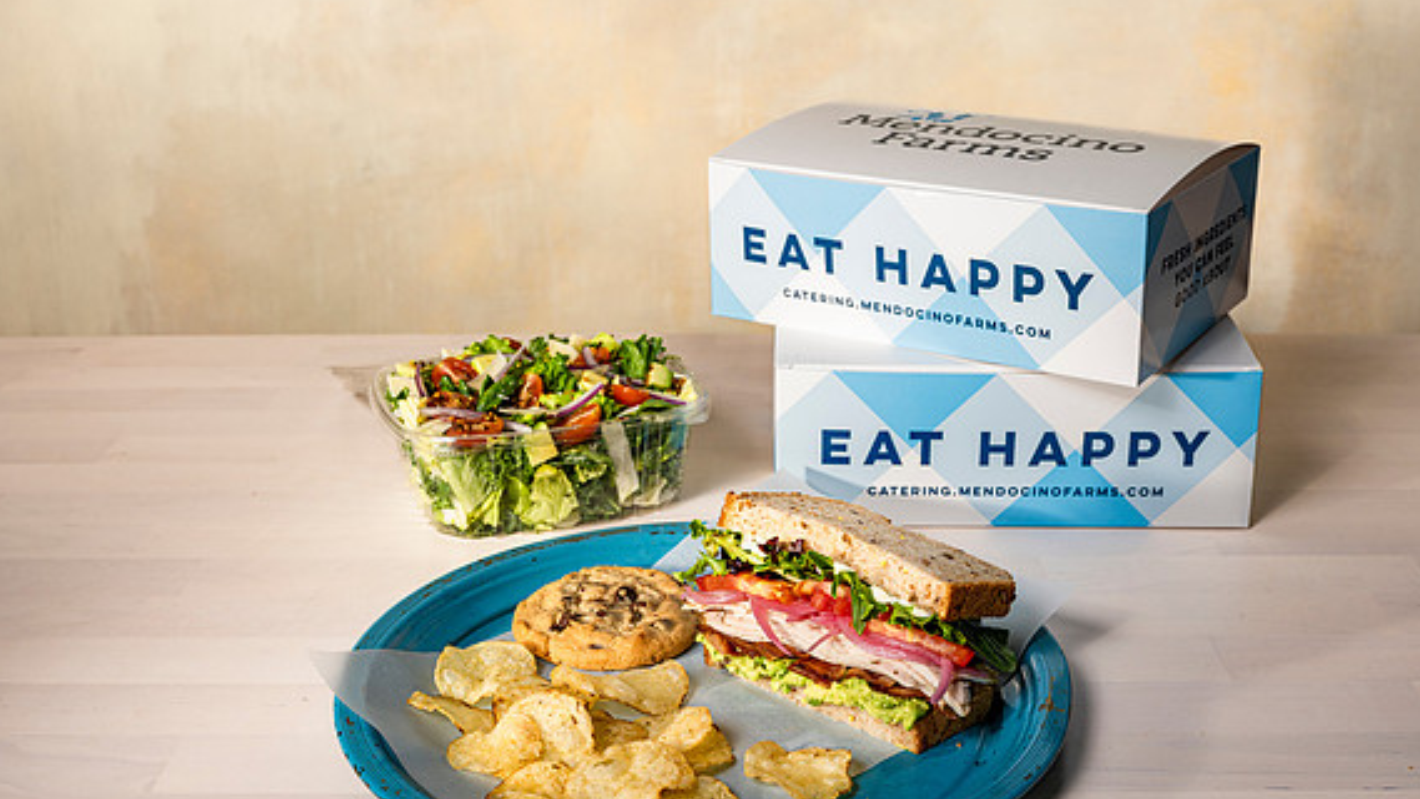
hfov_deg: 41.3
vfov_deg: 23.9
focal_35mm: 50
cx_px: 714
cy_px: 411
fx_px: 1883
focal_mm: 57.5
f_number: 10
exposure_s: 1/60
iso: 250
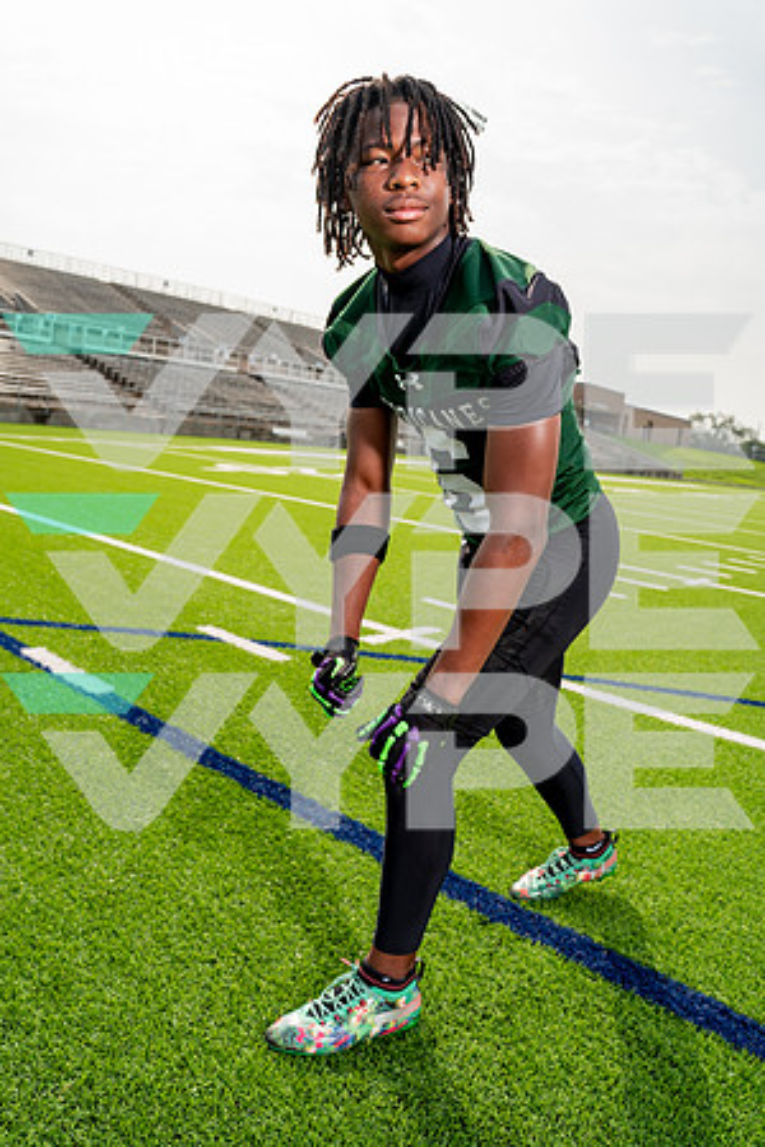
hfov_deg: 49.6
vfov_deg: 69.4
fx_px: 829
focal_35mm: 26
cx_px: 382
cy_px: 574
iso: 100
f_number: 5.6
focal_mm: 26
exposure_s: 1/320
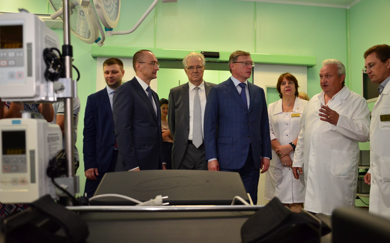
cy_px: 126
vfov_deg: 37.3
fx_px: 361
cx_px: 194
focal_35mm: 34
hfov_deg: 56.7
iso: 1000
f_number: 3.8
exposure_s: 1/200
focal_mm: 22
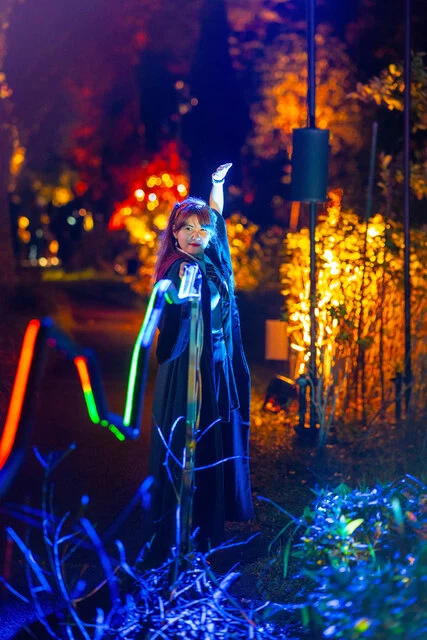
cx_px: 214
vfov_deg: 23.9
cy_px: 320
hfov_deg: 16.1
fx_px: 1511
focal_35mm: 85
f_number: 2
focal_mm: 85
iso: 4000
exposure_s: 1/100
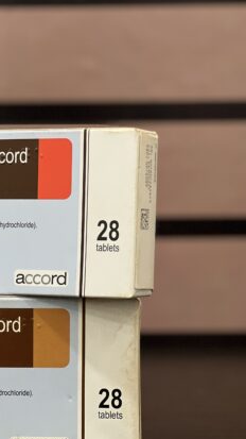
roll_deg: +0.7
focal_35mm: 122
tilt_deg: -3.0
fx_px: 1416
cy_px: 234
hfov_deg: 9.9
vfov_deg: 17.6
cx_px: 13
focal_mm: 9
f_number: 2.8
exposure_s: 1/33
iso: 200
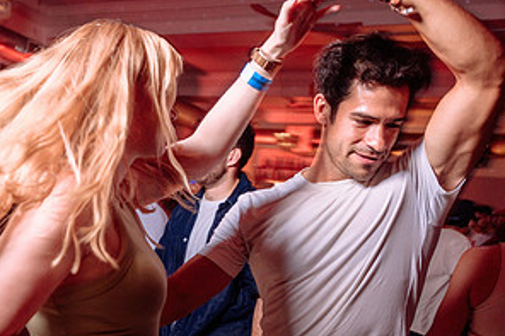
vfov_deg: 25.8
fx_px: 715
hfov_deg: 38.0
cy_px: 286
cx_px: 129
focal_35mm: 51
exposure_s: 1/30
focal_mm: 24
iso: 800
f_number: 2.8
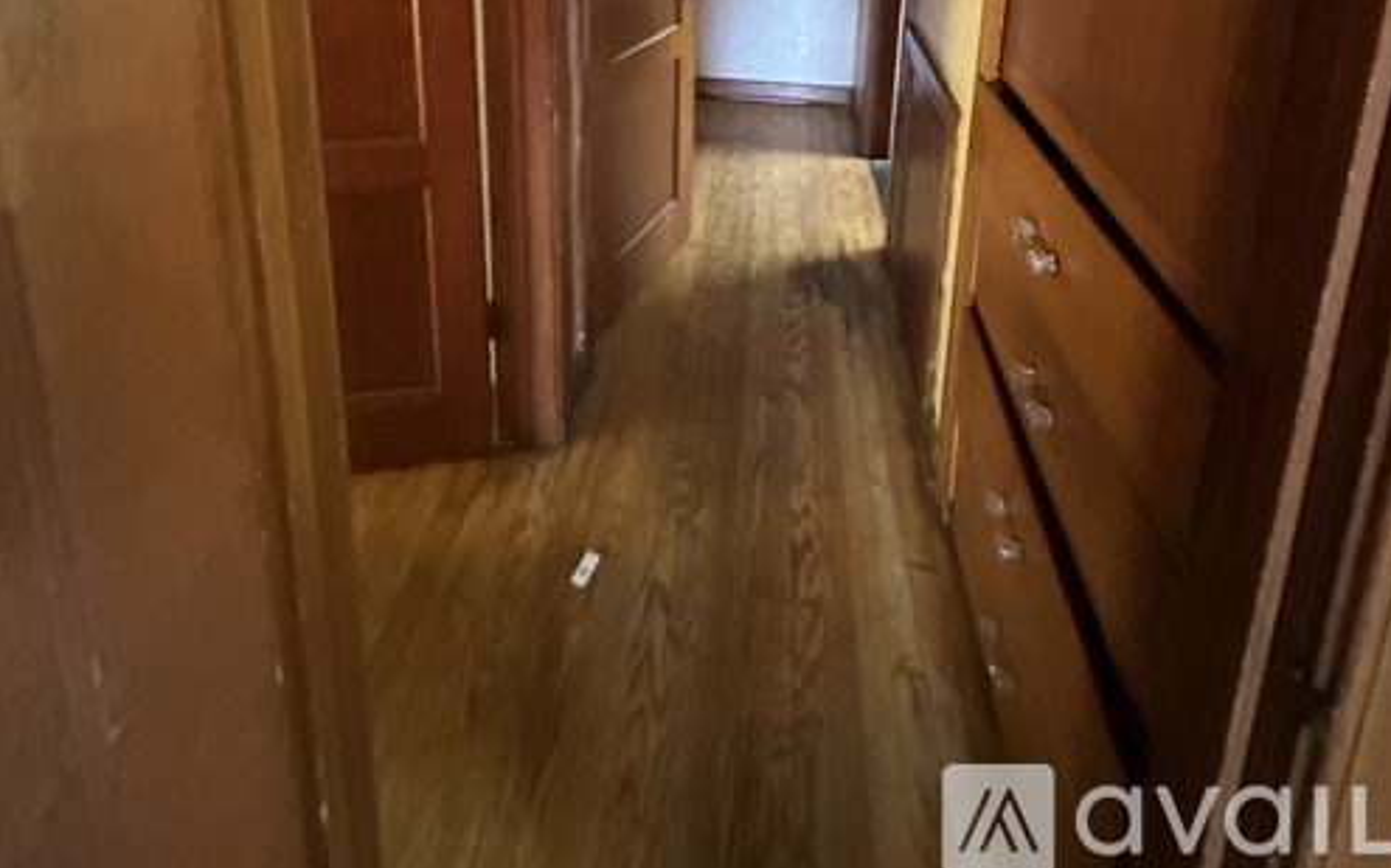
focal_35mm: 20
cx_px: 694
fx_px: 758
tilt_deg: -14.1
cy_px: -60
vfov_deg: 46.2
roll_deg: -2.5
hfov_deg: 85.1
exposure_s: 1/31
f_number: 2.2
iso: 1600
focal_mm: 2.22
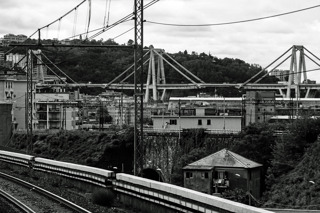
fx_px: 1547
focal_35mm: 174
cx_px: 160
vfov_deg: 7.9
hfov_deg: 11.8
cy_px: 106
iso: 1800
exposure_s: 1/1000
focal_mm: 116
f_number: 8
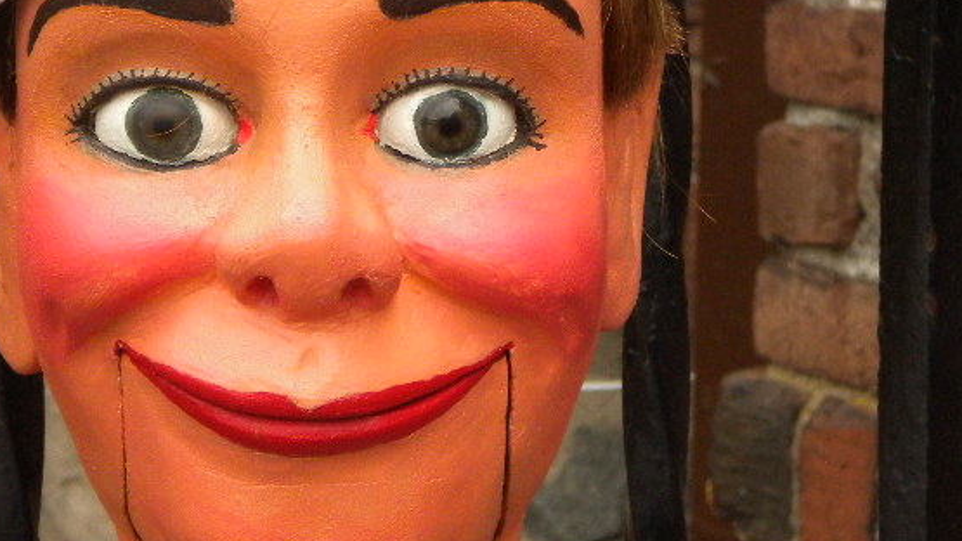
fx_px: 4922
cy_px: 225
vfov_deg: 6.3
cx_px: 395
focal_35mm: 193
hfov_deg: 11.2
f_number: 5.7
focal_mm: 17.3
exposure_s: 1/463
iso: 306
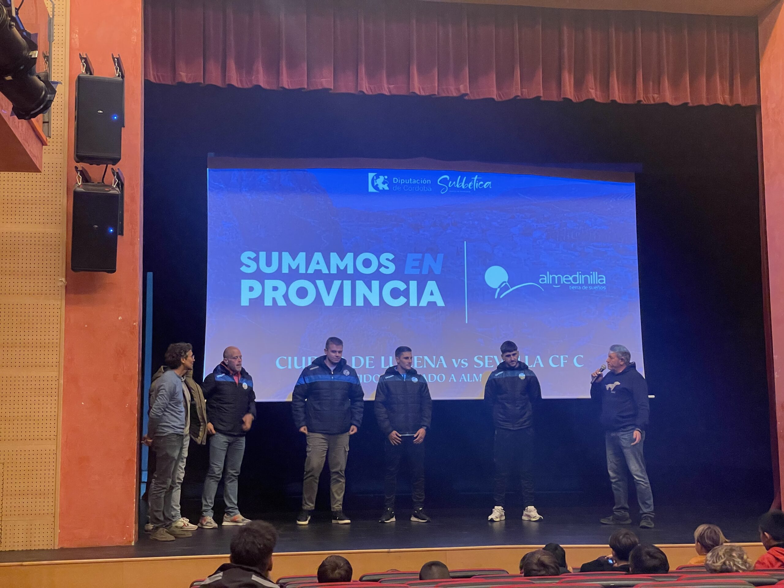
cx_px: 392
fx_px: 1178
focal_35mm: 52
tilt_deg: +7.5
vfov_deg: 28.0
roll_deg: +0.5
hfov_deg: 36.8
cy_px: 294
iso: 640
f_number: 2
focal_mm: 6
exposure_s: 1/33
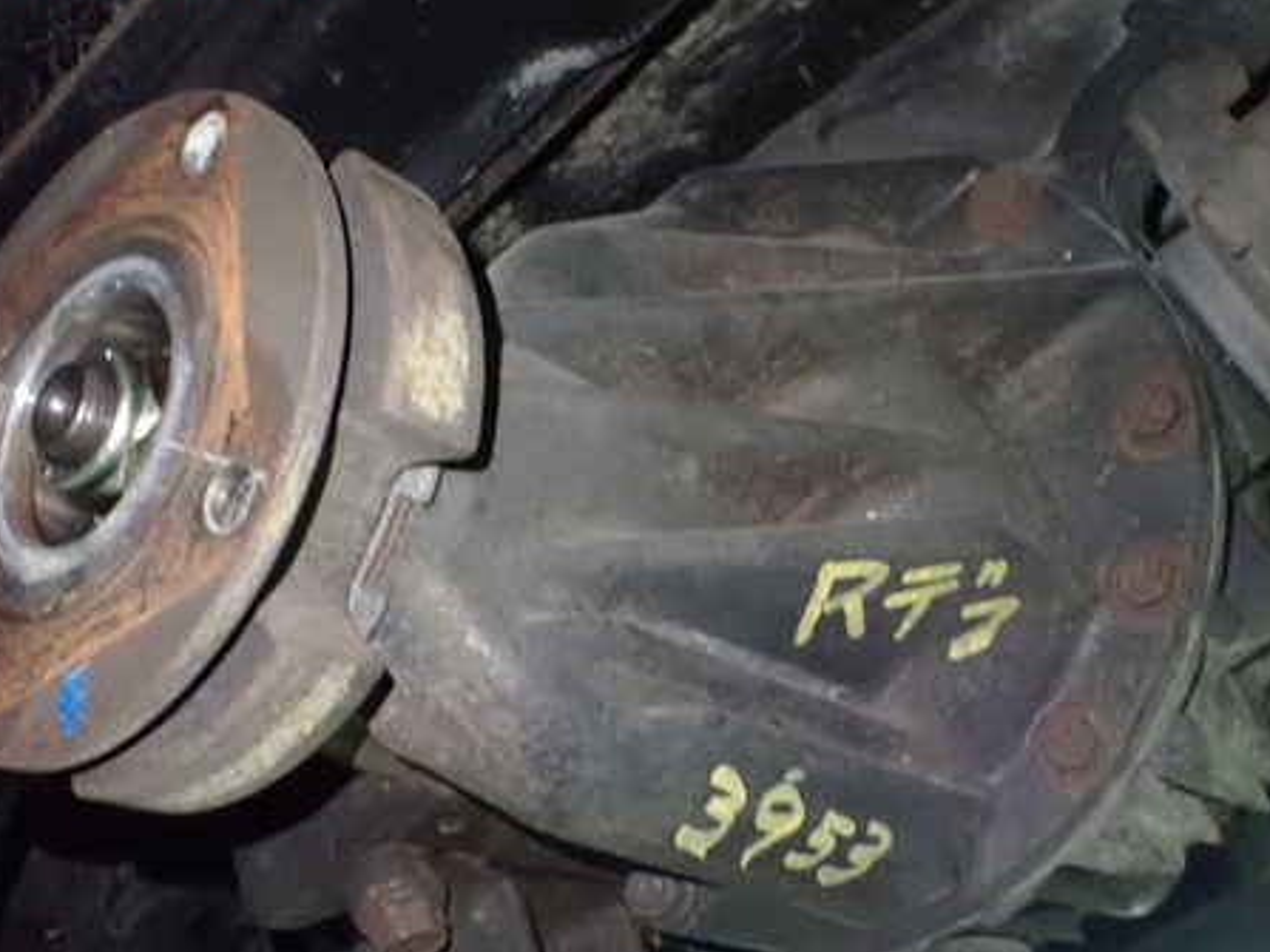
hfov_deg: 43.9
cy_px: 568
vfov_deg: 33.5
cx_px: 651
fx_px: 1577
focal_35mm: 43
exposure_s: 1/30
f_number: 2.4
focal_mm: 5.79
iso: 1600
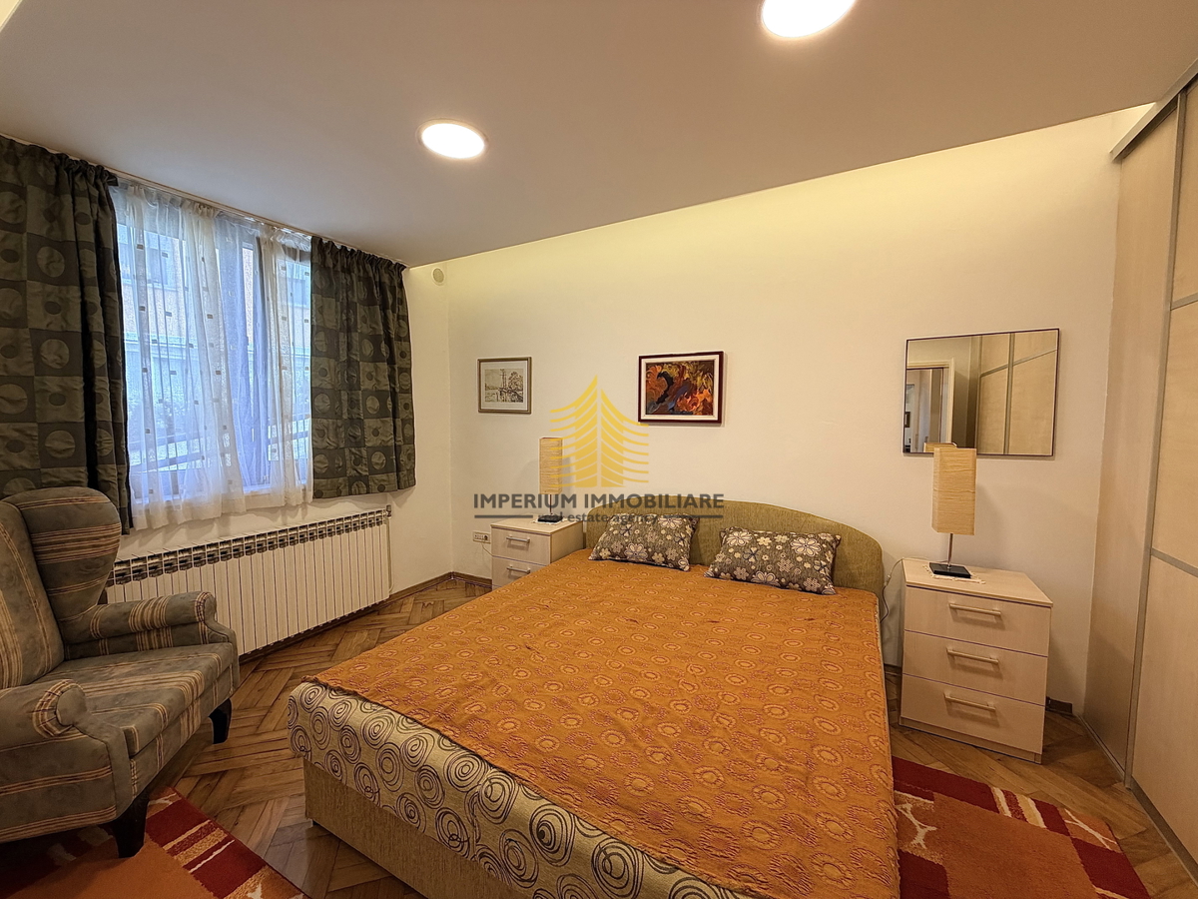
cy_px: 450
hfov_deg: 102.1
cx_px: 599
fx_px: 485
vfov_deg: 85.7
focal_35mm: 14
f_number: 2.2
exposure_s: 1/100
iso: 200
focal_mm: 2.22
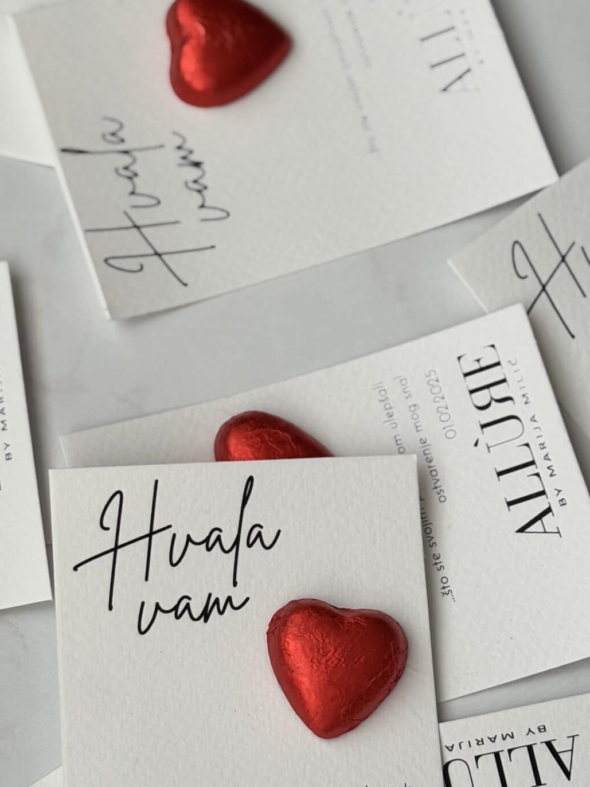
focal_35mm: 97
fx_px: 2204
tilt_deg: -73.2
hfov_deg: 15.2
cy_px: 456
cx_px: 214
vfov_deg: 20.2
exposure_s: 1/716
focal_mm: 5.96
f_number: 1.6
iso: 32
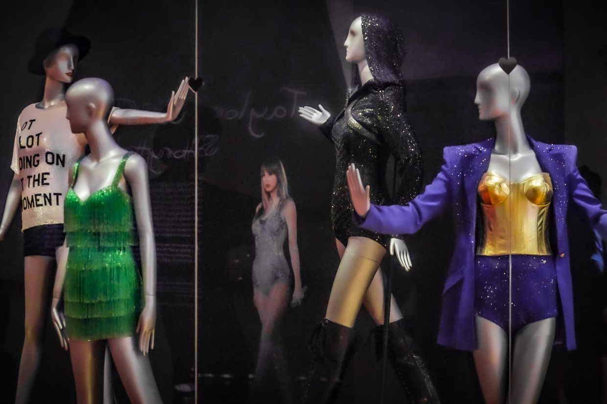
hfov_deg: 27.4
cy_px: 202
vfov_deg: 18.4
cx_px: 304
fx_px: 1247
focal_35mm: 74
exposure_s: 1/100
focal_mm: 74
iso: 6400
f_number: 5
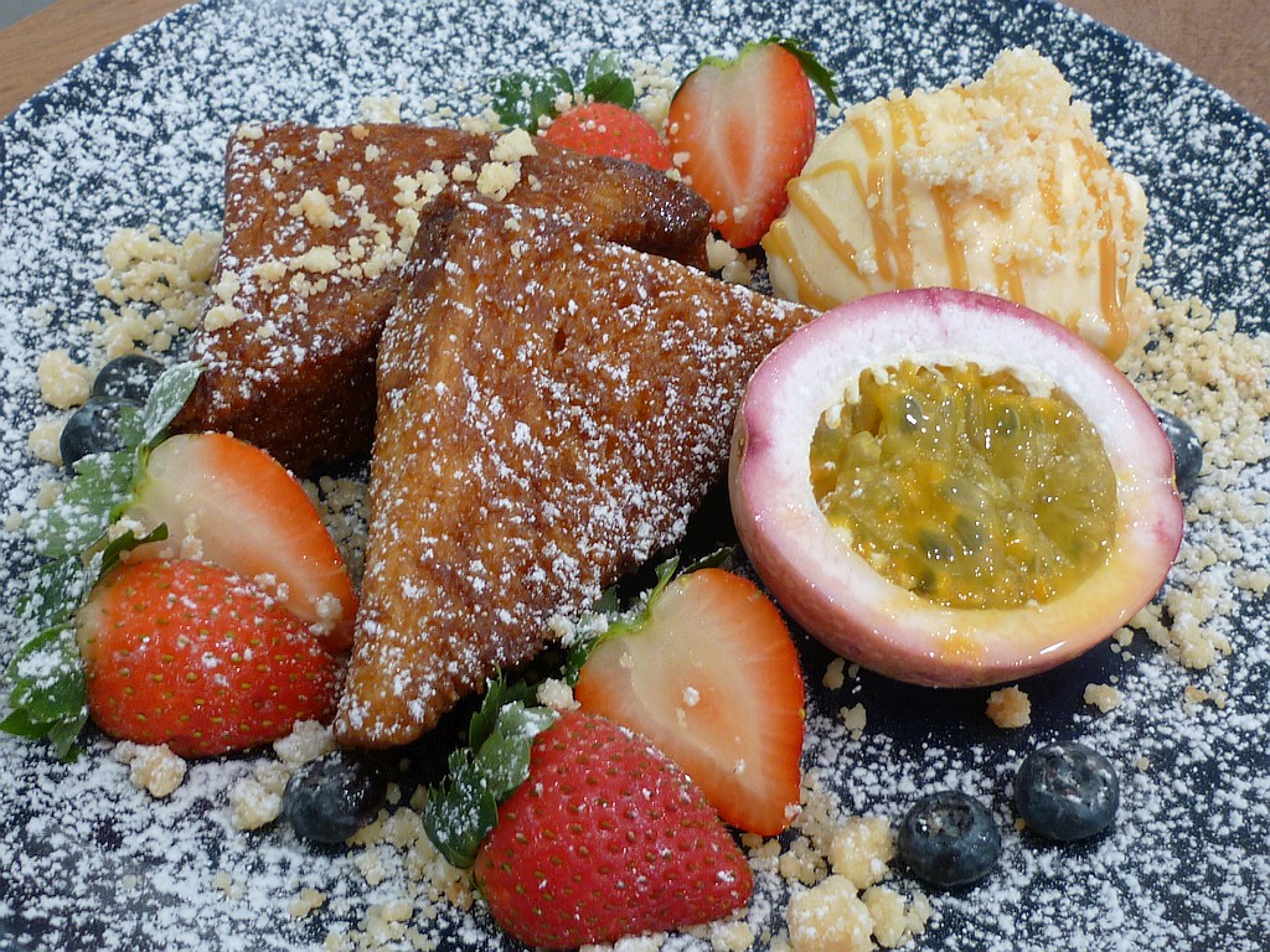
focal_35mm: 51
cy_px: 476
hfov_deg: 37.5
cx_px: 635
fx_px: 1871
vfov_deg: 28.6
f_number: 2.9
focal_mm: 5.9
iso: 80
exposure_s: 1/13
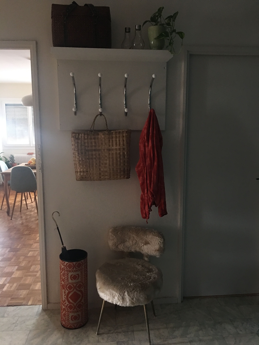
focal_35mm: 29
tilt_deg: -8.1
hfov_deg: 48.2
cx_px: 130
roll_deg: -0.2
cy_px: 172
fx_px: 289
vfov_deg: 61.7
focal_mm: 4.15
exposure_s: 1/10
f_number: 2.2
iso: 80
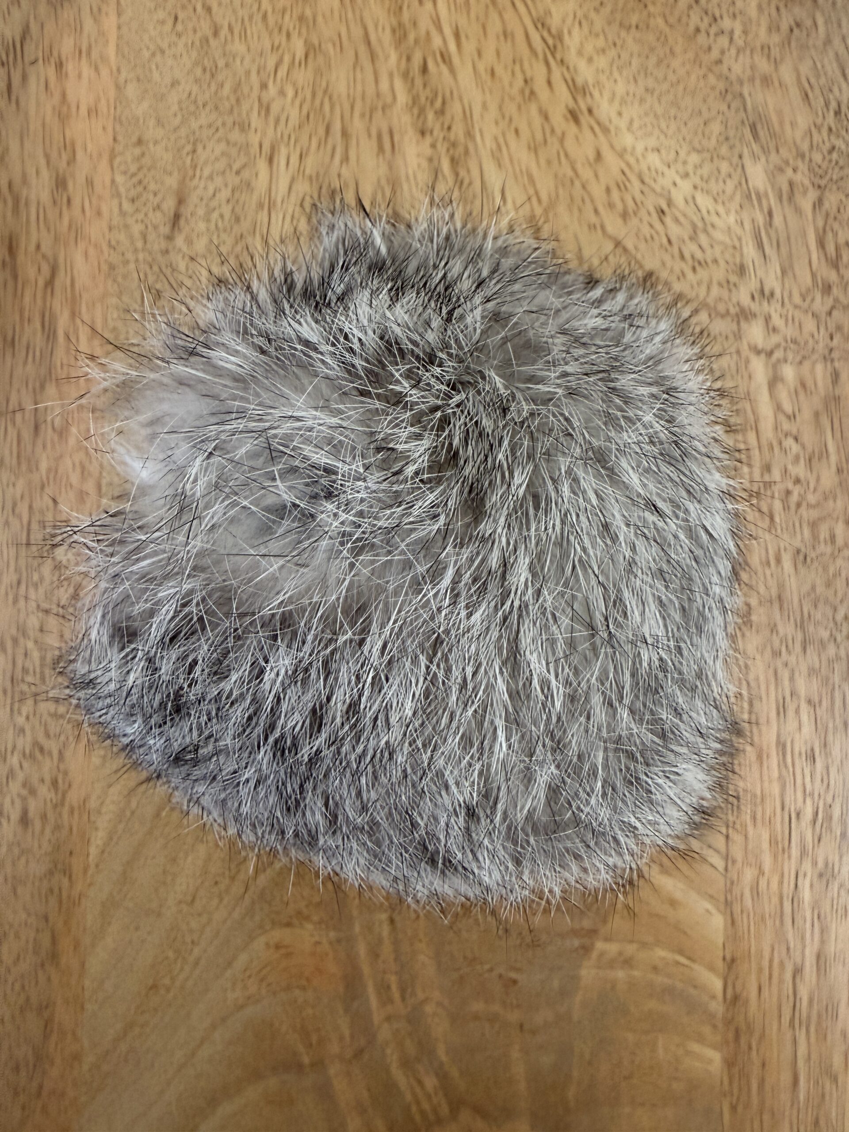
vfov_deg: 71.6
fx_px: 785
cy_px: 566
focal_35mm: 24
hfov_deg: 56.8
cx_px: 424
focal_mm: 2.22
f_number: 2.2
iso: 320
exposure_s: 1/99
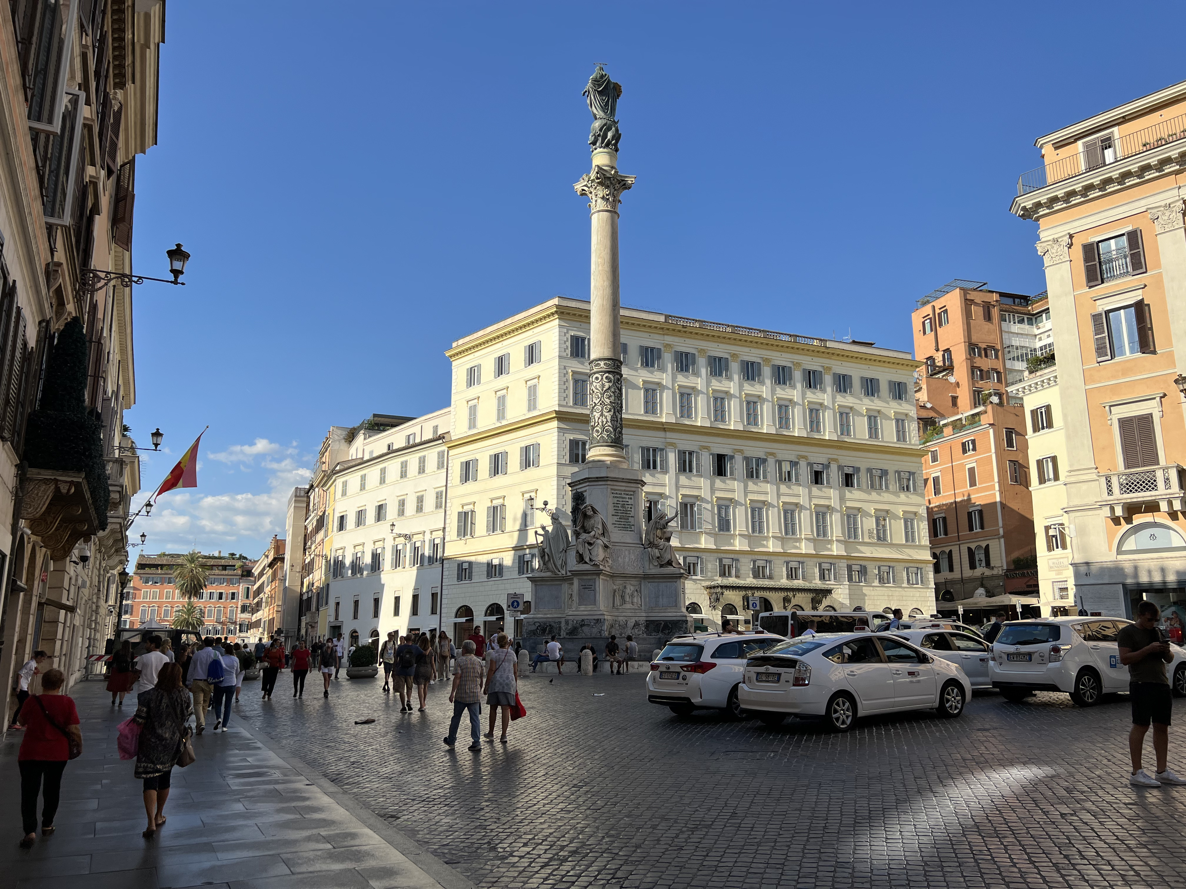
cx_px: 593
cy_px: 444
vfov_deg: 53.1
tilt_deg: +12.6
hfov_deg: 67.3
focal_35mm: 26
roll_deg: +0.4
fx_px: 891
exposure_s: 1/4444
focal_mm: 5.7
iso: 50
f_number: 1.5
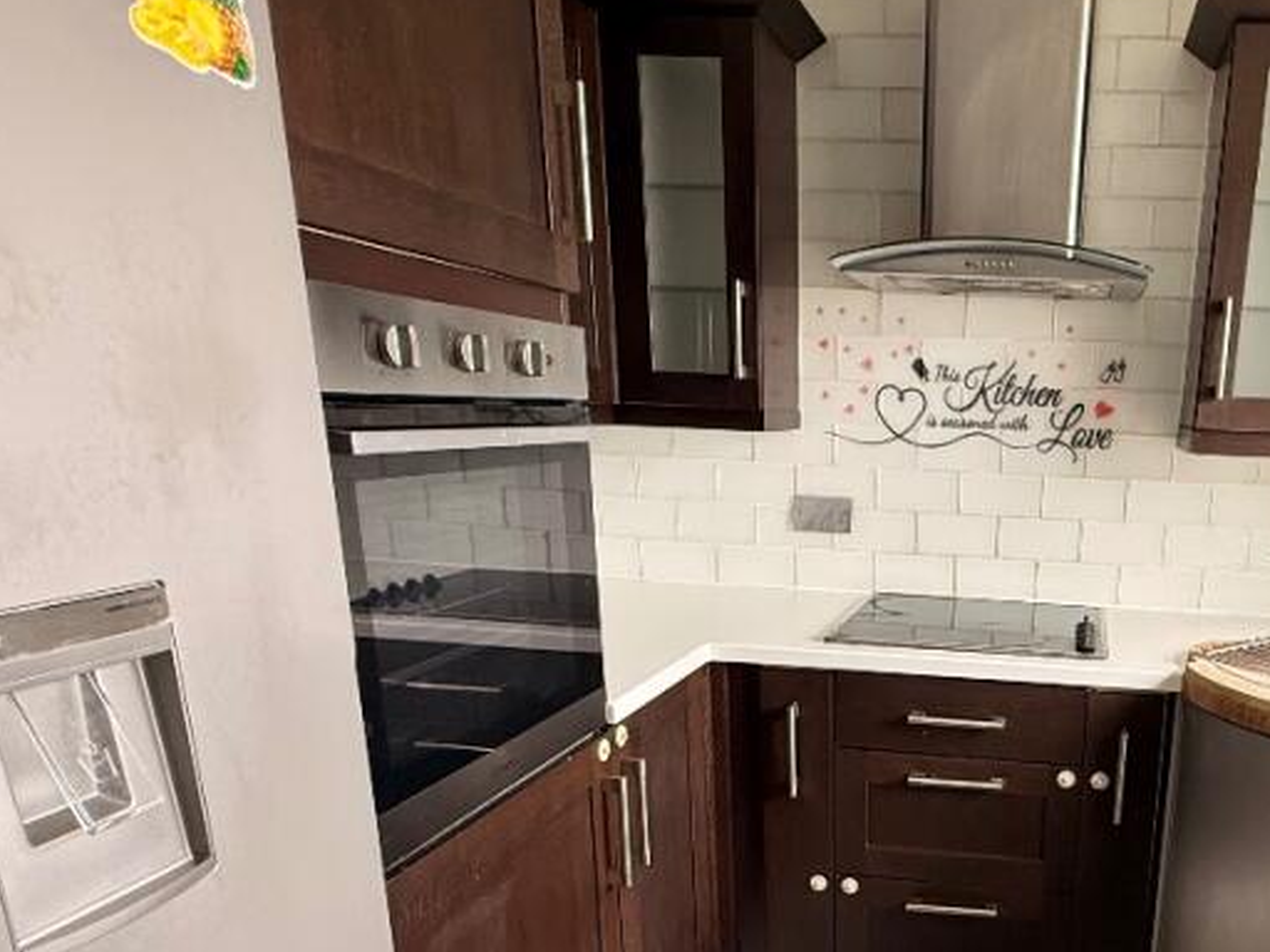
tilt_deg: -17.6
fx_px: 1027
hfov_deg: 59.4
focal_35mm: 28
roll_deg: -3.0
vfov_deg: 47.8
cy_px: 721
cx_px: 982
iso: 250
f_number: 2.2
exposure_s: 1/49
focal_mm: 2.22
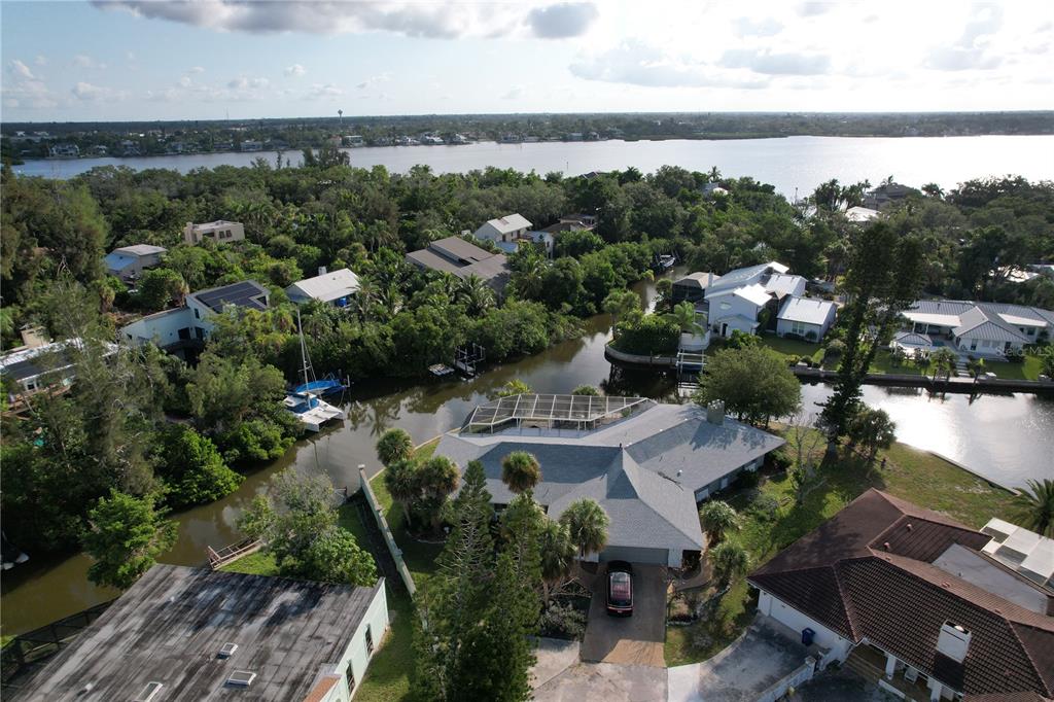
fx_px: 644
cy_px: 351
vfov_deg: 57.2
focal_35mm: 22
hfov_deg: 78.6
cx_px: 527
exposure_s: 1/2000
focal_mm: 8.38
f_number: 2.8
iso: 100
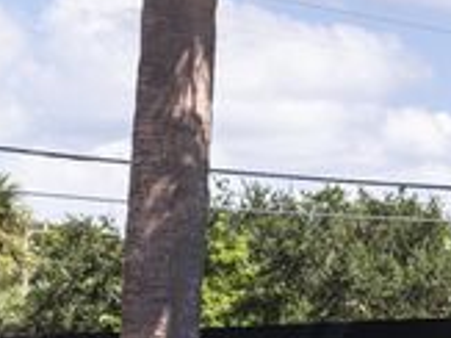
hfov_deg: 9.2
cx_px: -97
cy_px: 531
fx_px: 2760
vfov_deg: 6.9
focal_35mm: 212
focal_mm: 44
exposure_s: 1/160
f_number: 8
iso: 200
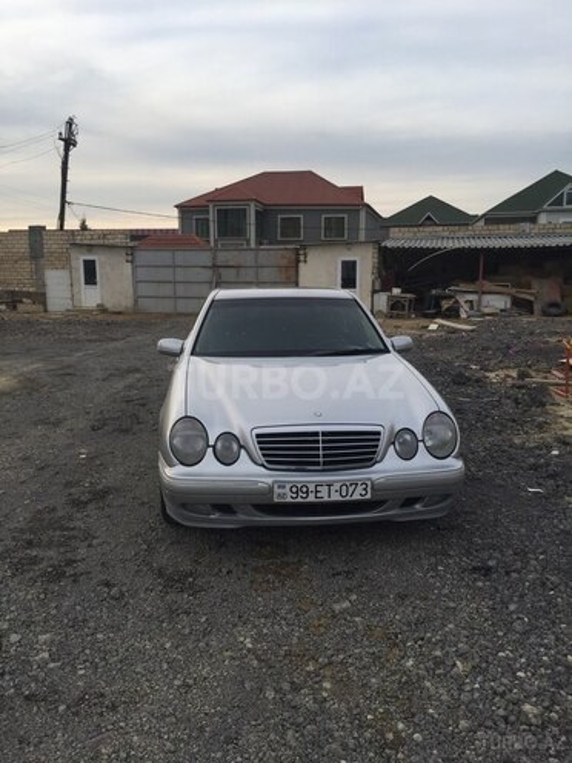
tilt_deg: -8.7
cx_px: 286
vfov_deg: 61.7
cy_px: 382
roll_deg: +1.3
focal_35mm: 29
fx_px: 639
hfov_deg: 48.2
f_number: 2.2
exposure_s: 1/455
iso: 32
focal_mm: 4.15
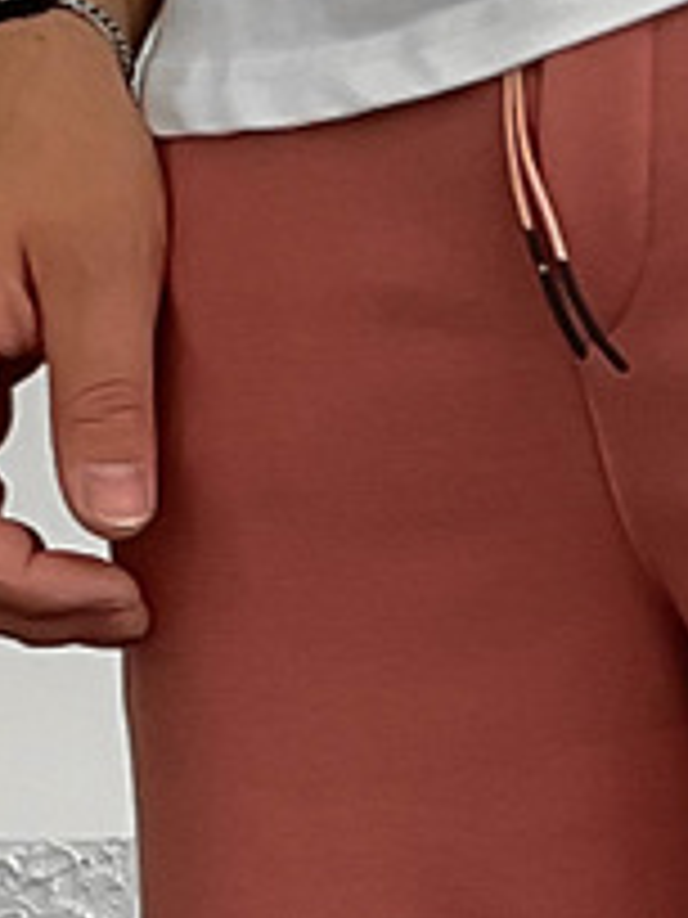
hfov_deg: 6.5
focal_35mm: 228
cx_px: 742
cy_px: 1336
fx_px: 6042
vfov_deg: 8.5
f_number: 1.8
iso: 32
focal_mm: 3
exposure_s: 1/120
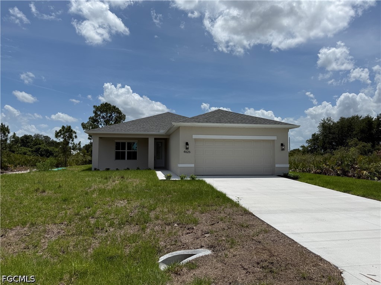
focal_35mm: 24
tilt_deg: +2.6
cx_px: 190
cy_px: 142
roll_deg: -0.5
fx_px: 264
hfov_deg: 71.6
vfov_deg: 56.8
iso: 80
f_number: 1.78
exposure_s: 1/10309
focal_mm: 6.76
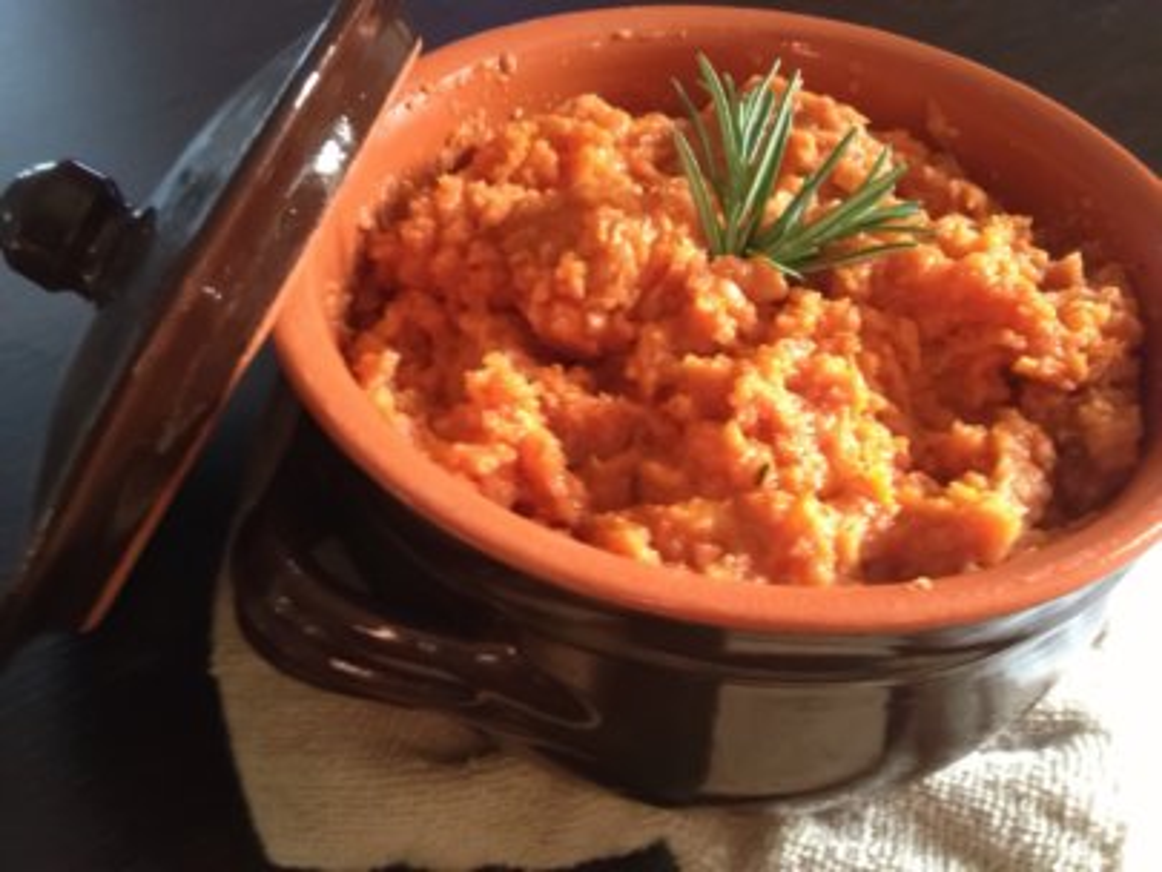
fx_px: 1175
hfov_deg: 52.6
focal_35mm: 35
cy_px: 436
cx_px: 581
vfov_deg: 40.7
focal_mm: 4.28
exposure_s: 1/15
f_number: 2.4
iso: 640
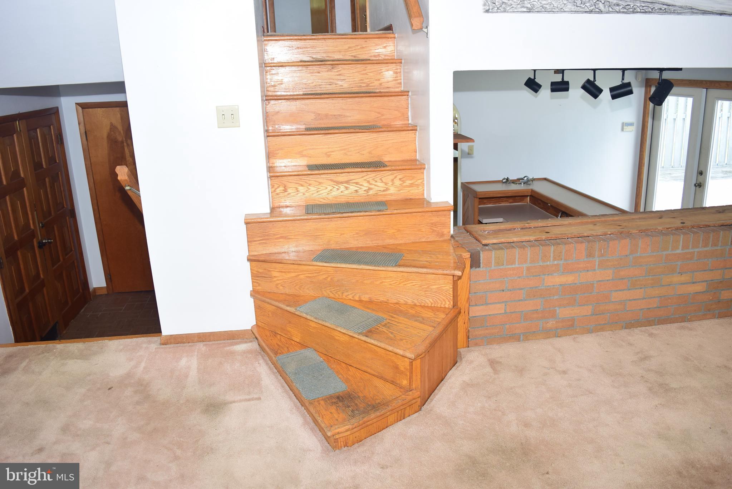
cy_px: 244
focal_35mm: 27
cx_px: 366
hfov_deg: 67.3
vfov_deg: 48.0
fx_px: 549
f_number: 5
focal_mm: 18
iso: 250
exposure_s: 1/100
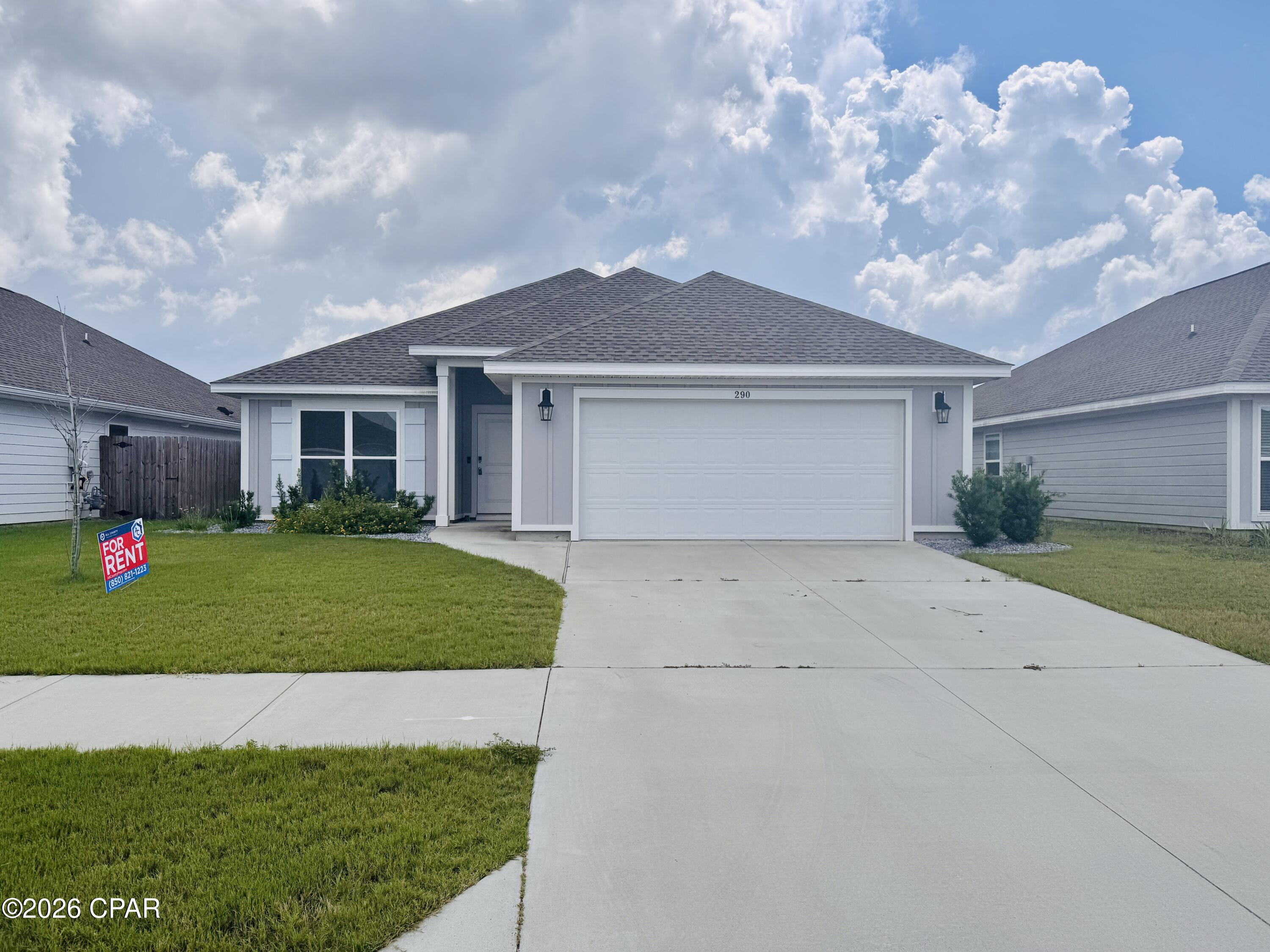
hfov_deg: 71.6
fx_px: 881
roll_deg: -0.6
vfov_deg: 56.8
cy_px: 476
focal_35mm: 24
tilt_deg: +0.0
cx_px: 635
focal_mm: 6.76
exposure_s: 1/7092
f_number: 1.78
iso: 80
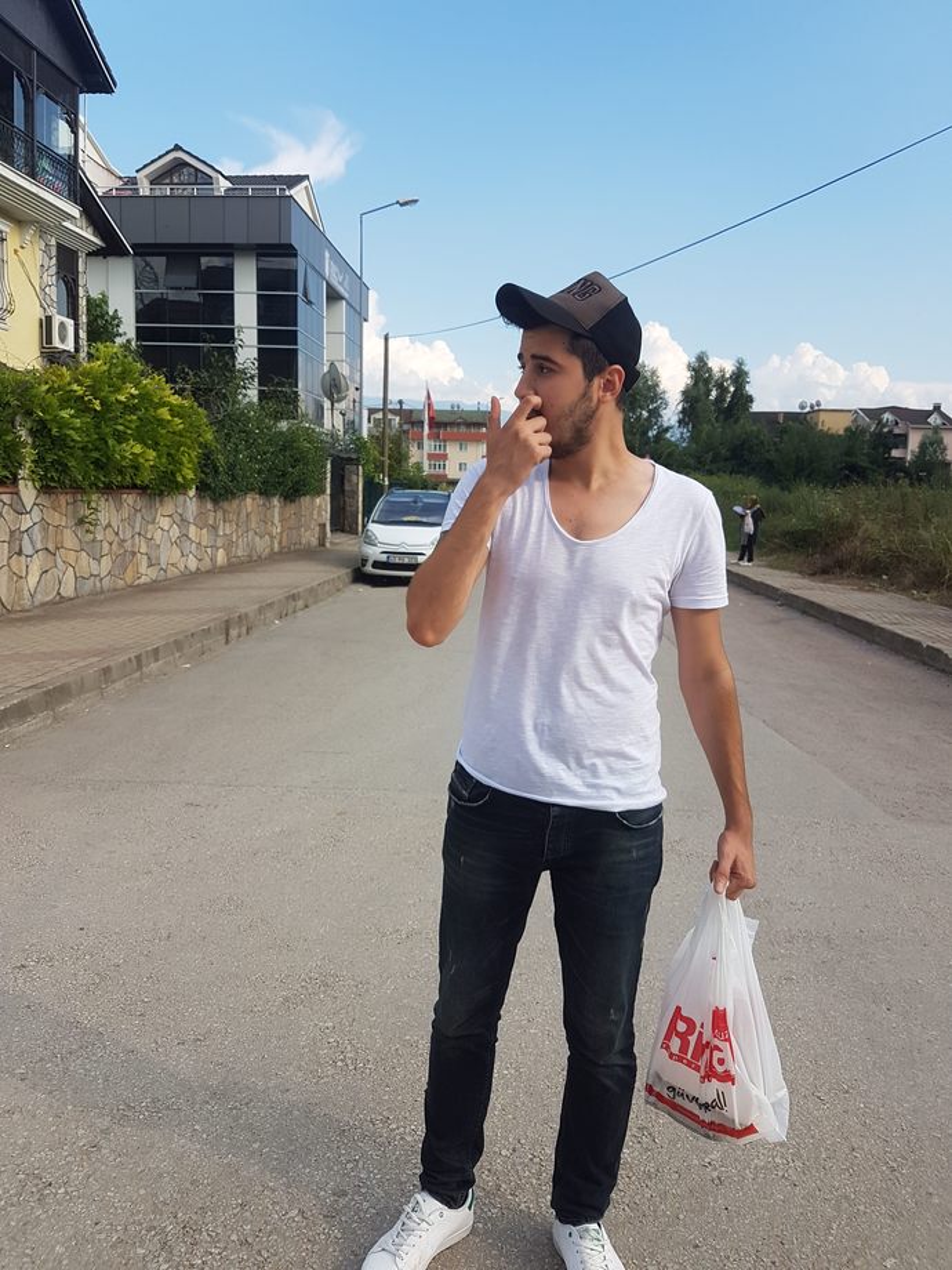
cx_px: 476
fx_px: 953
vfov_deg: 67.3
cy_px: 635
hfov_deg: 53.1
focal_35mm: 26
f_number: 1.7
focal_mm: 4.2
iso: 40
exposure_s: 1/1300
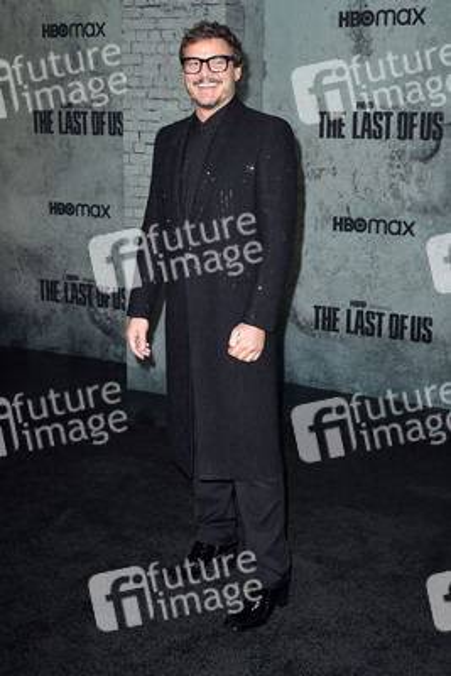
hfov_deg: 33.4
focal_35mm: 40
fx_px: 751
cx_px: 226
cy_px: 338
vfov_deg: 48.4
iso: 640
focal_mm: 40
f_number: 6.3
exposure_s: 1/250
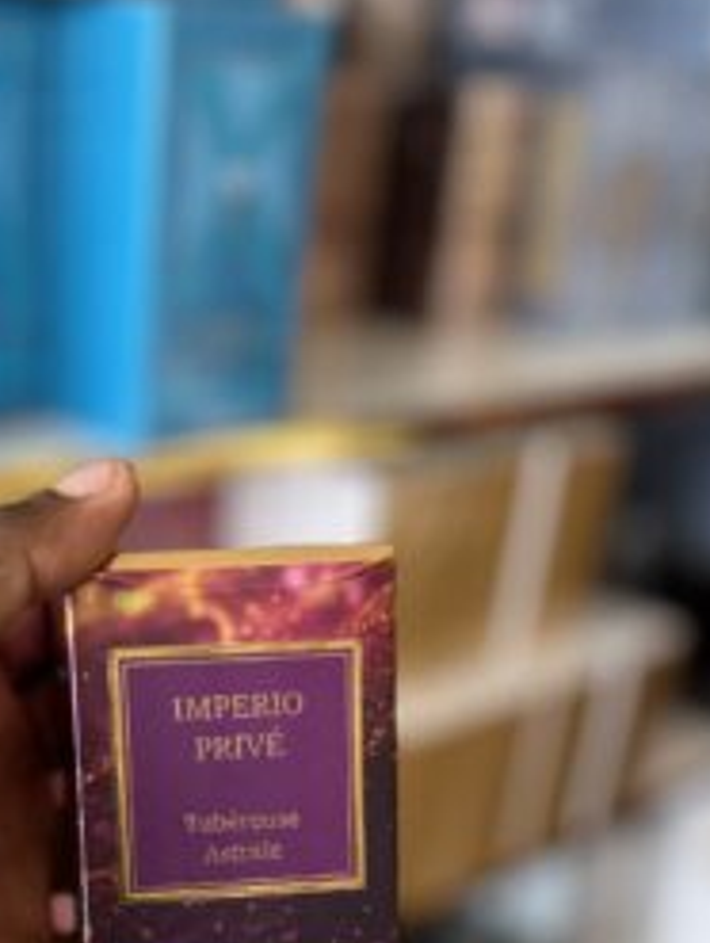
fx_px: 1337
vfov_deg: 36.3
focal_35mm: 49
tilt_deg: -29.8
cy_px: 859
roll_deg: -1.8
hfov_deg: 29.3
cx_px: 176
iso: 40
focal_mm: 5.7
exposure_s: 1/100
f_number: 1.5
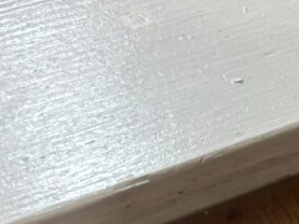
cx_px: 504
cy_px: 248
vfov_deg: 15.0
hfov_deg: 17.4
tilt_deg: -58.4
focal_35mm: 96
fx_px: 830
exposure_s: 1/60
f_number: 1.6
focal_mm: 5.96
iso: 200
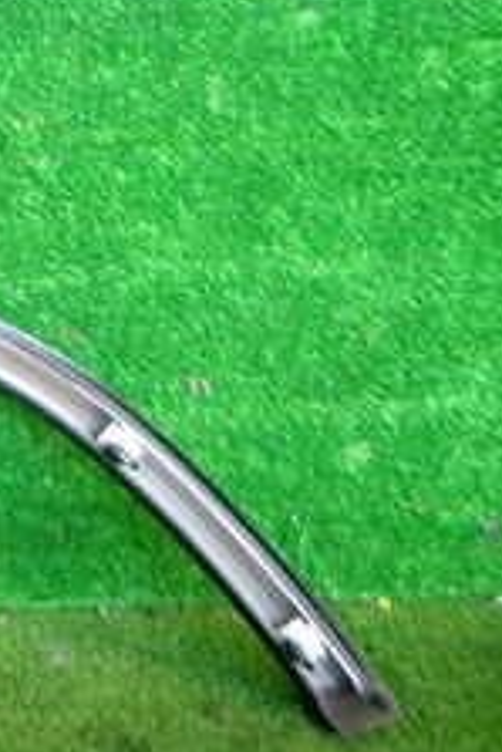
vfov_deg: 28.8
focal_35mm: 70
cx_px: -428
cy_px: 438
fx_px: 1462
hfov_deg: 16.1
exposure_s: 1/80
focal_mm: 4.5
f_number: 2
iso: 200
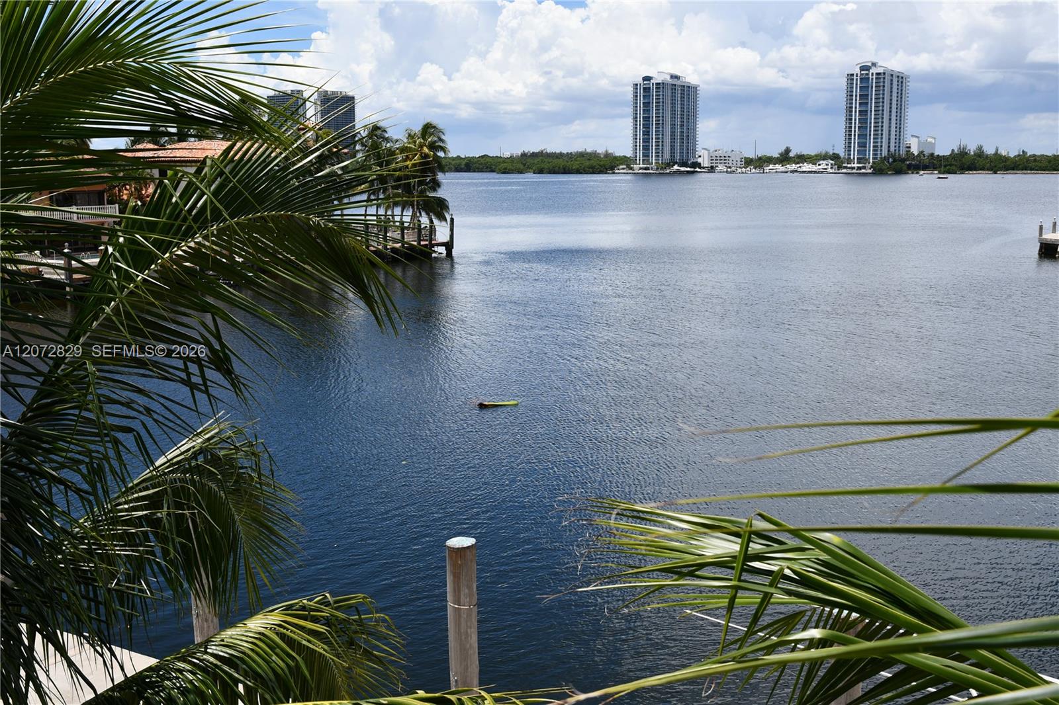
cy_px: 352
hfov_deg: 51.9
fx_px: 1088
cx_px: 530
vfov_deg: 35.9
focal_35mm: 37
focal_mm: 25
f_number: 9
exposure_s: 1/320
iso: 100
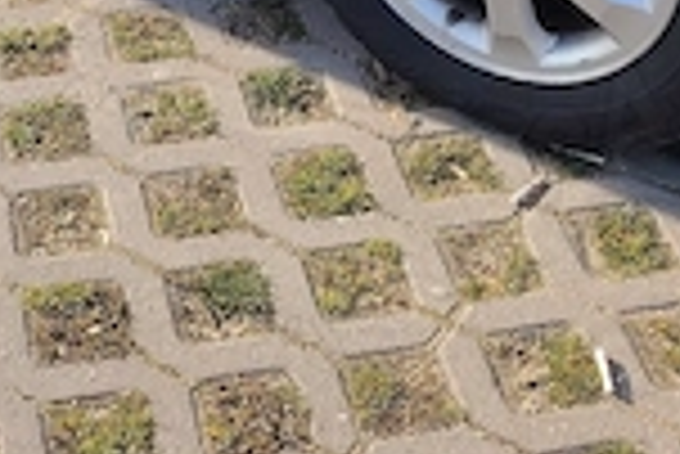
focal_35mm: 99
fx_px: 1872
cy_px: -450
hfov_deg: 20.5
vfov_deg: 12.3
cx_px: 216
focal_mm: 5.25
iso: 211
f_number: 1.75
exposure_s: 1/900
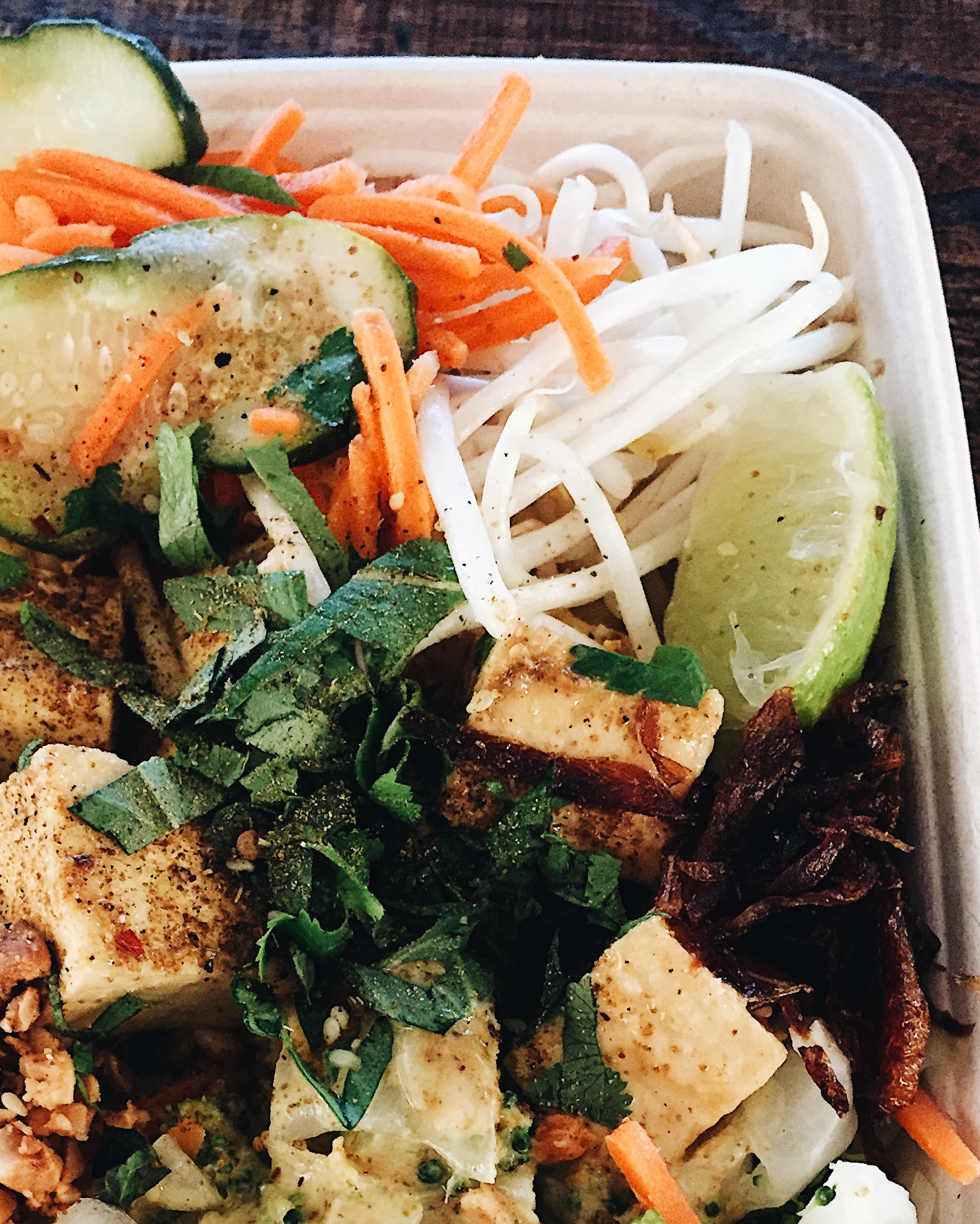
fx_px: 1631
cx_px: 300
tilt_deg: -68.8
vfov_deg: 39.7
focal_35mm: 45
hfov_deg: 33.1
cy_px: 963
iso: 250
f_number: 2.2
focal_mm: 4.15
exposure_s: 1/17
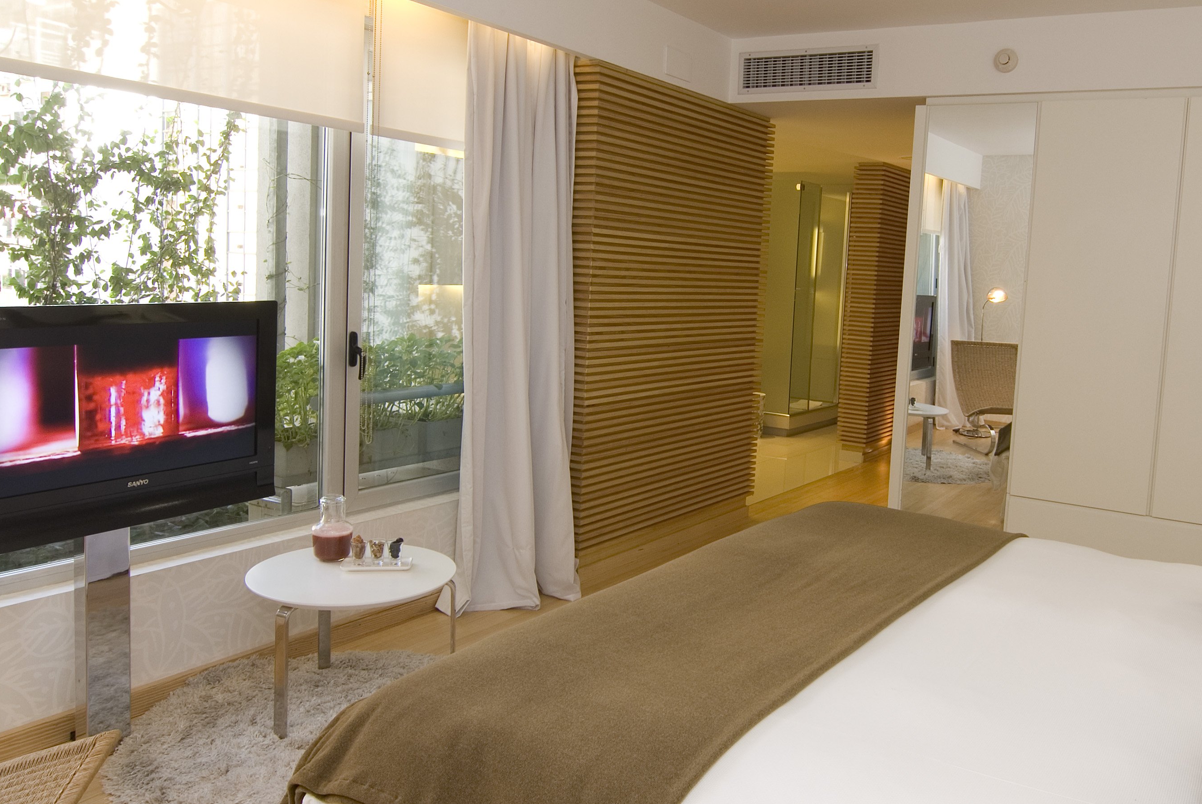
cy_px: 394
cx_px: 729
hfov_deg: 68.5
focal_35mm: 26
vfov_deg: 49.7
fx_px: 869
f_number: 8
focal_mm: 12
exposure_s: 1/4
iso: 100
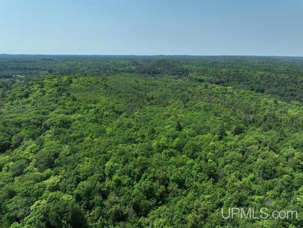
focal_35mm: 24
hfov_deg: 71.6
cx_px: 152
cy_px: 114
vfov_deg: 56.8
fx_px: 210
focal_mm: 12.29
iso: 120
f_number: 2.8
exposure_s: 1/2000
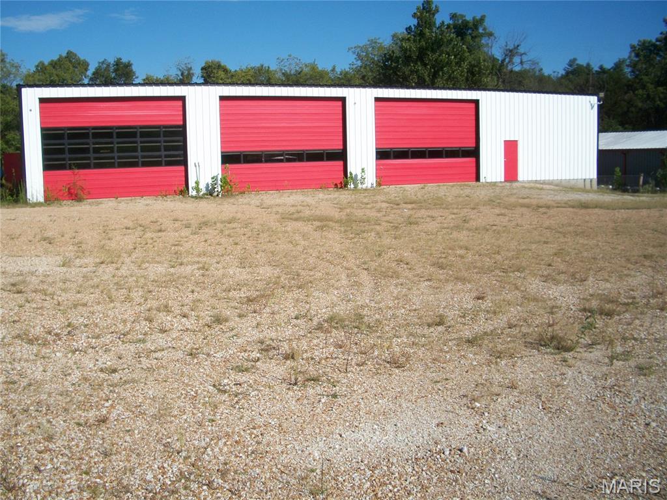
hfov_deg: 52.6
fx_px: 674
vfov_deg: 40.7
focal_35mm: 35
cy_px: 250
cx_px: 334
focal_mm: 6.3
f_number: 5.6
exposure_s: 1/500
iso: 80
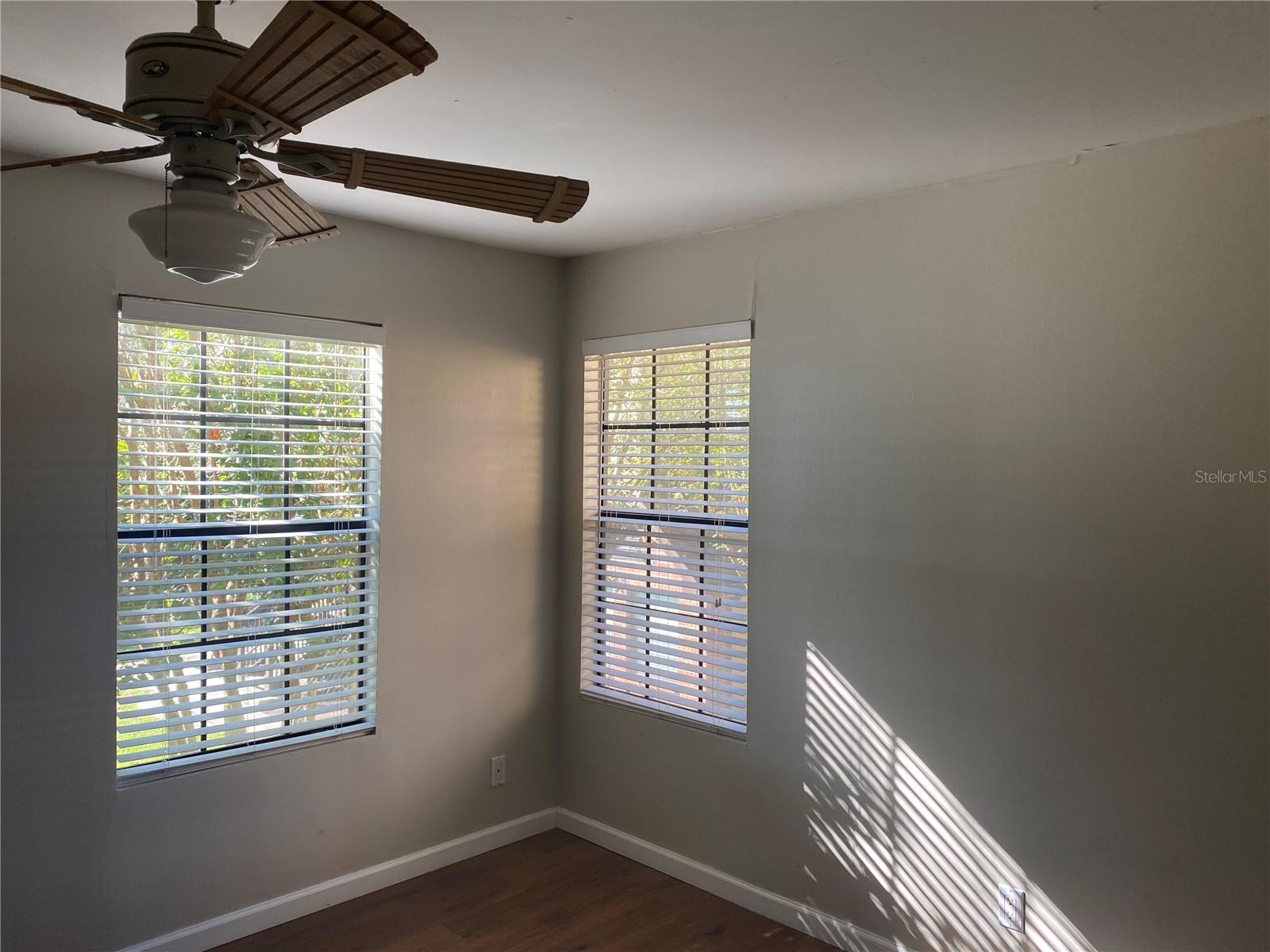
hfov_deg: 67.3
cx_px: 635
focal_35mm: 26
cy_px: 476
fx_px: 954
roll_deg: +0.9
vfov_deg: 53.1
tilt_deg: -0.9
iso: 64
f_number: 1.8
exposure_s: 1/121
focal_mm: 4.25
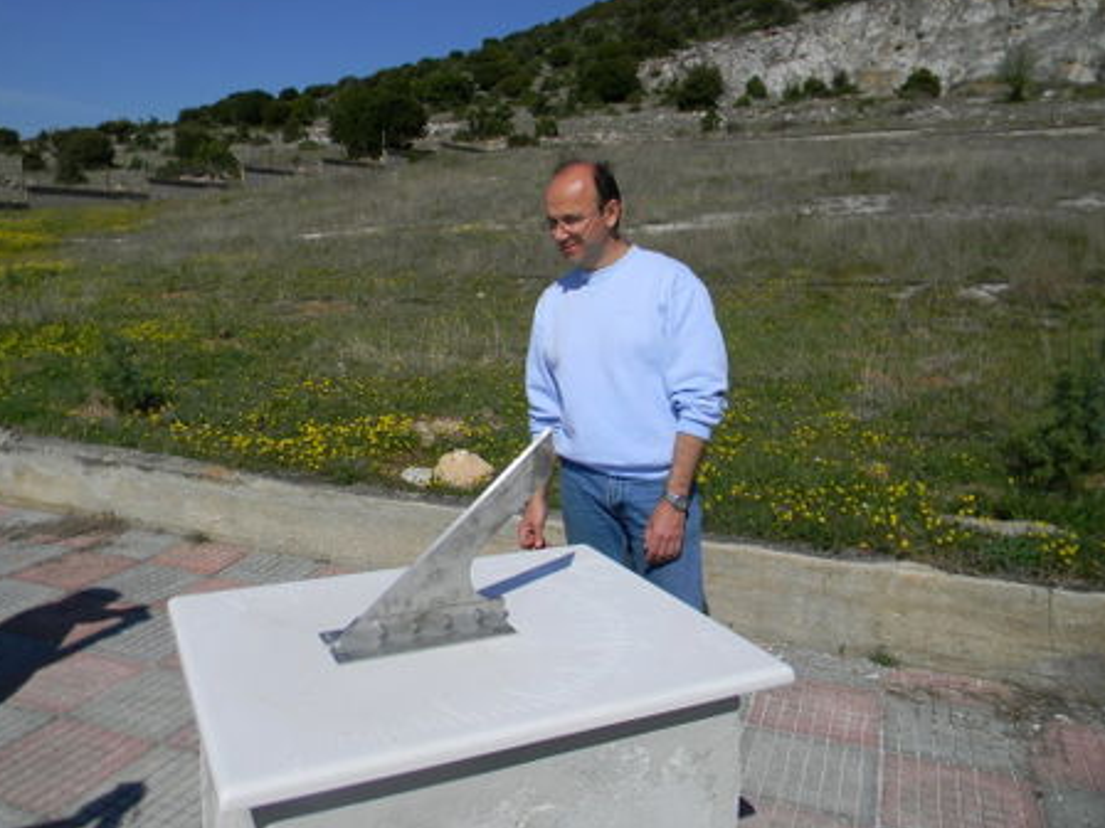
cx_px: 535
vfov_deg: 46.8
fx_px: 958
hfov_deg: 60.0
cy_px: 426
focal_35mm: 30
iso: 80
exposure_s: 1/654
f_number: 7
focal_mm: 5
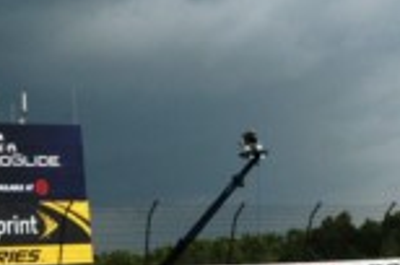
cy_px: 226
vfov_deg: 11.0
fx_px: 1364
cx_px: -78
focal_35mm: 123
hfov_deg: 16.0
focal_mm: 24
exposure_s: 1/320
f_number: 9
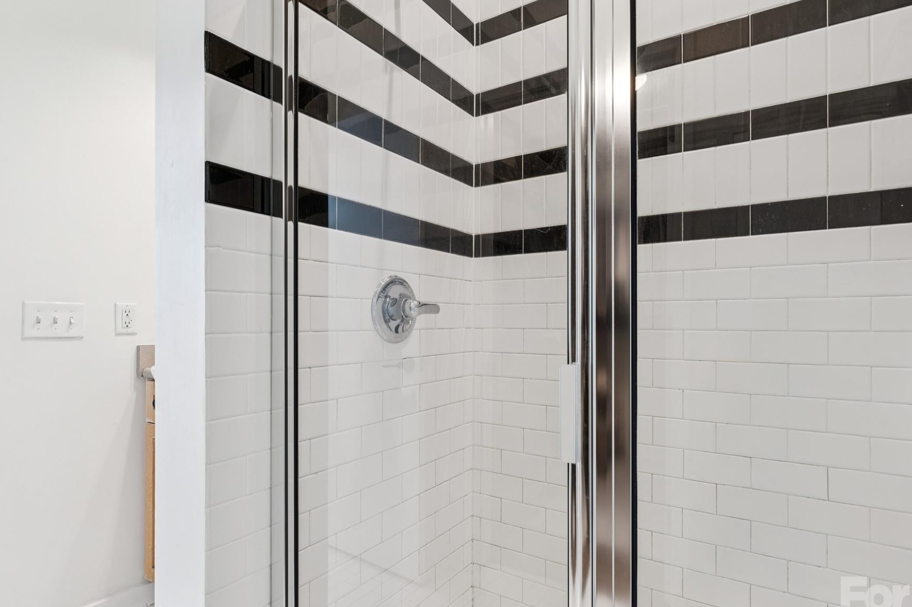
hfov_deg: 84.5
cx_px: 468
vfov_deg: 62.3
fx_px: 502
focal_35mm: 20
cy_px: 320
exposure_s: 2
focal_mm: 16.7
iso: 100
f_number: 13
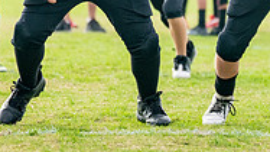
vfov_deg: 3.4
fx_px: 2548
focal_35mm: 356
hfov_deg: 6.1
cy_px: -49
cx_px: 220
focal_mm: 100
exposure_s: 1/2000
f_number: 2.8
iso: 1600
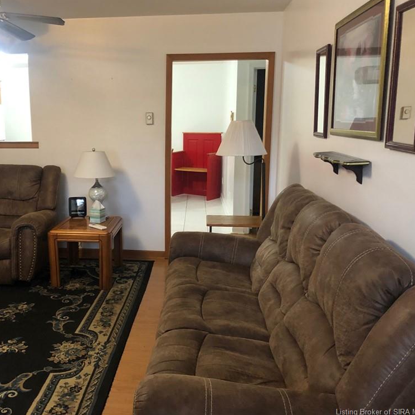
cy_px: 203
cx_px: 149
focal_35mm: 34
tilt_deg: -10.6
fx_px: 461
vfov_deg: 48.4
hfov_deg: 47.9
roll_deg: +0.0
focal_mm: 3.99
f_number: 1.8
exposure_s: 1/9
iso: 100
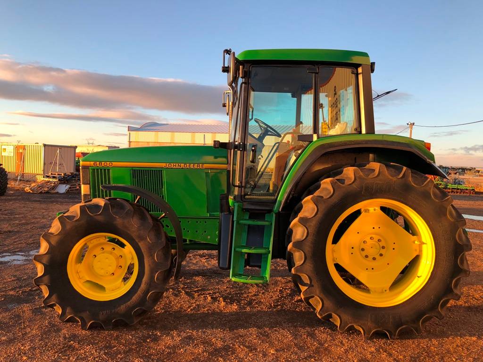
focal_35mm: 29
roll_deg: -2.9
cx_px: 242
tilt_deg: -1.6
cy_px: 181
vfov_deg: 48.2
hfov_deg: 61.7
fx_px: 405
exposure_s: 1/242
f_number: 1.8
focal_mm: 3.99
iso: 20
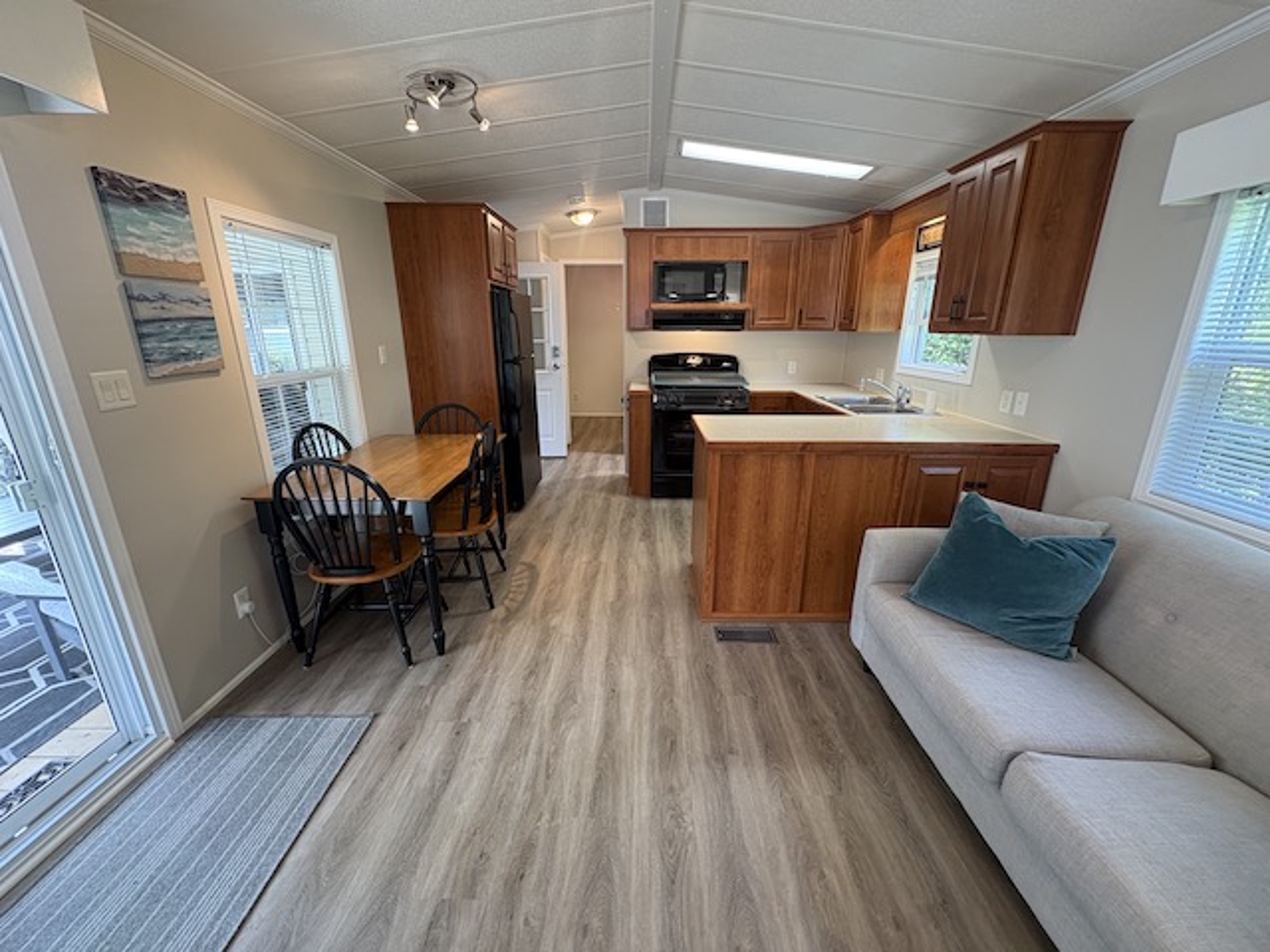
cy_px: 476
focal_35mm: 14
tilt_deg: -15.2
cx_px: 635
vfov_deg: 85.7
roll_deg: +0.6
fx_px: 514
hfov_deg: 102.1
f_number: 2.2
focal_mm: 2.22
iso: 200
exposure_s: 1/60
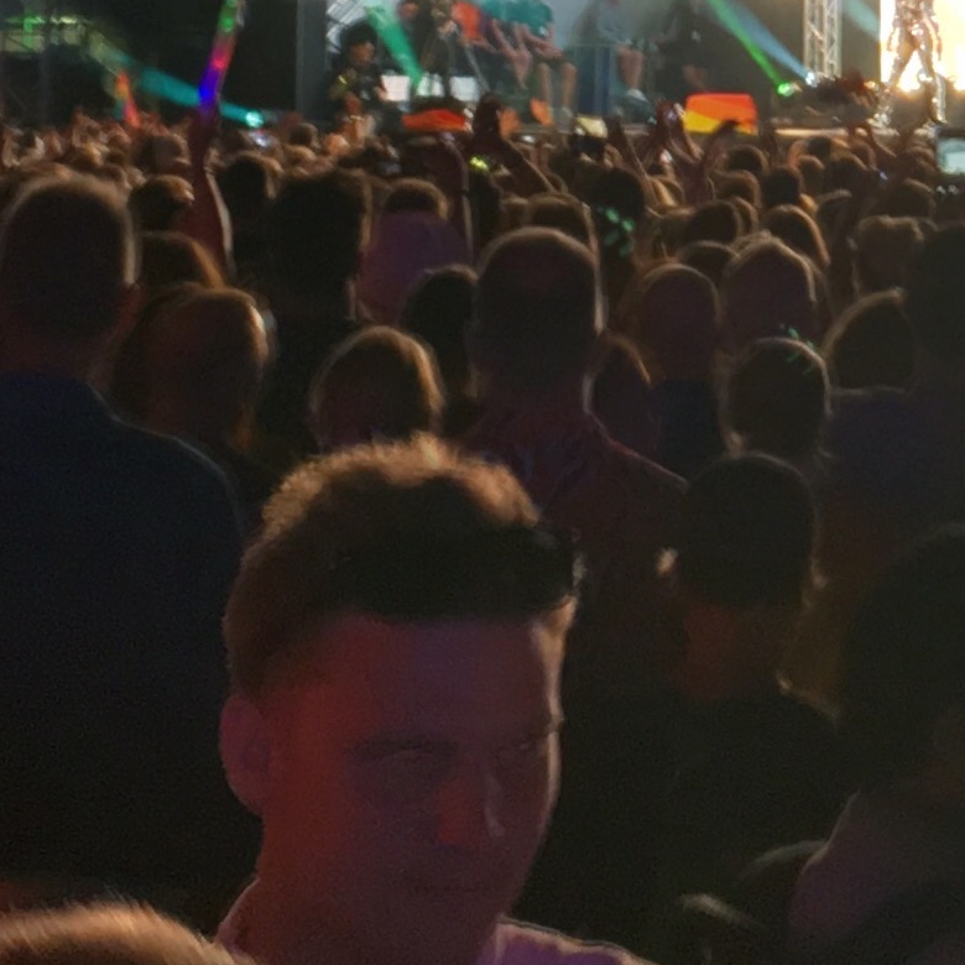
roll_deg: -0.5
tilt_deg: +3.5
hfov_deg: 13.0
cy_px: -84
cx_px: 1021
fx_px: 4163
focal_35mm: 132
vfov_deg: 13.0
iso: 32
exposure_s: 1/50
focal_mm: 4.15
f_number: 2.2
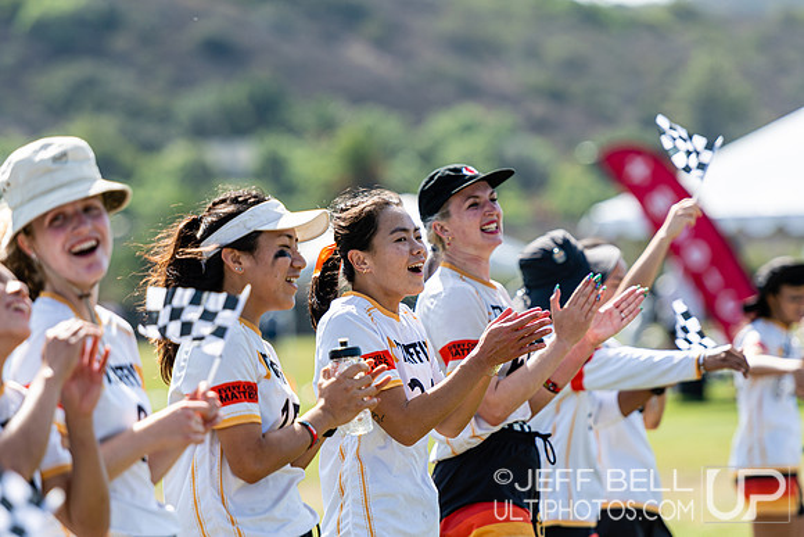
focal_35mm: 278
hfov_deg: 7.4
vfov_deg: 5.0
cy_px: 268
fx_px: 6199
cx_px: 402
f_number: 3.2
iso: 100
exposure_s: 1/800
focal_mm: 185
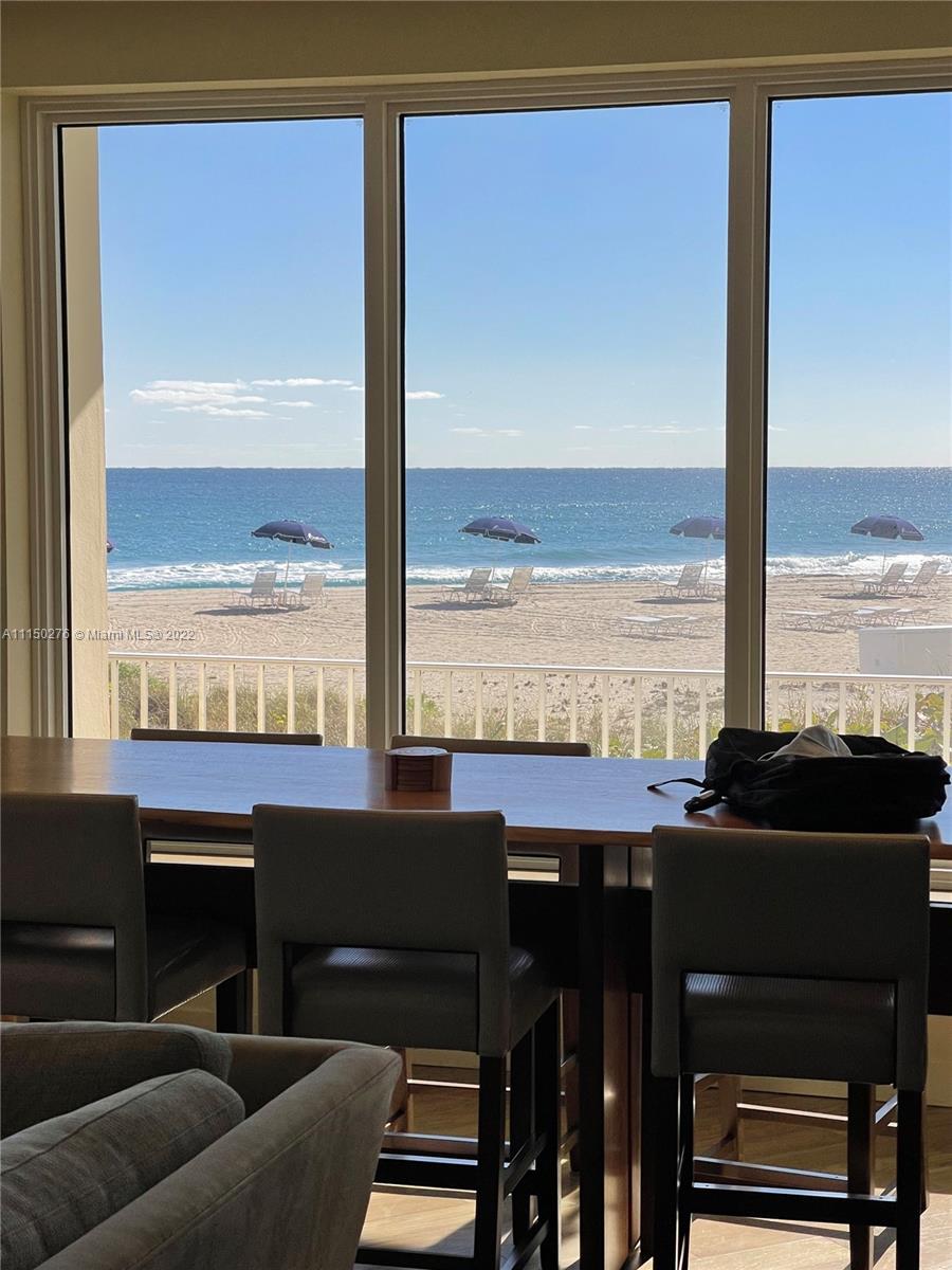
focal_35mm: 64
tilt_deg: -2.0
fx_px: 2347
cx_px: 476
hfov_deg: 22.9
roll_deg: -0.2
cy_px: 635
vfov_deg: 30.3
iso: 20
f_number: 2.2
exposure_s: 1/791
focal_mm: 7.5
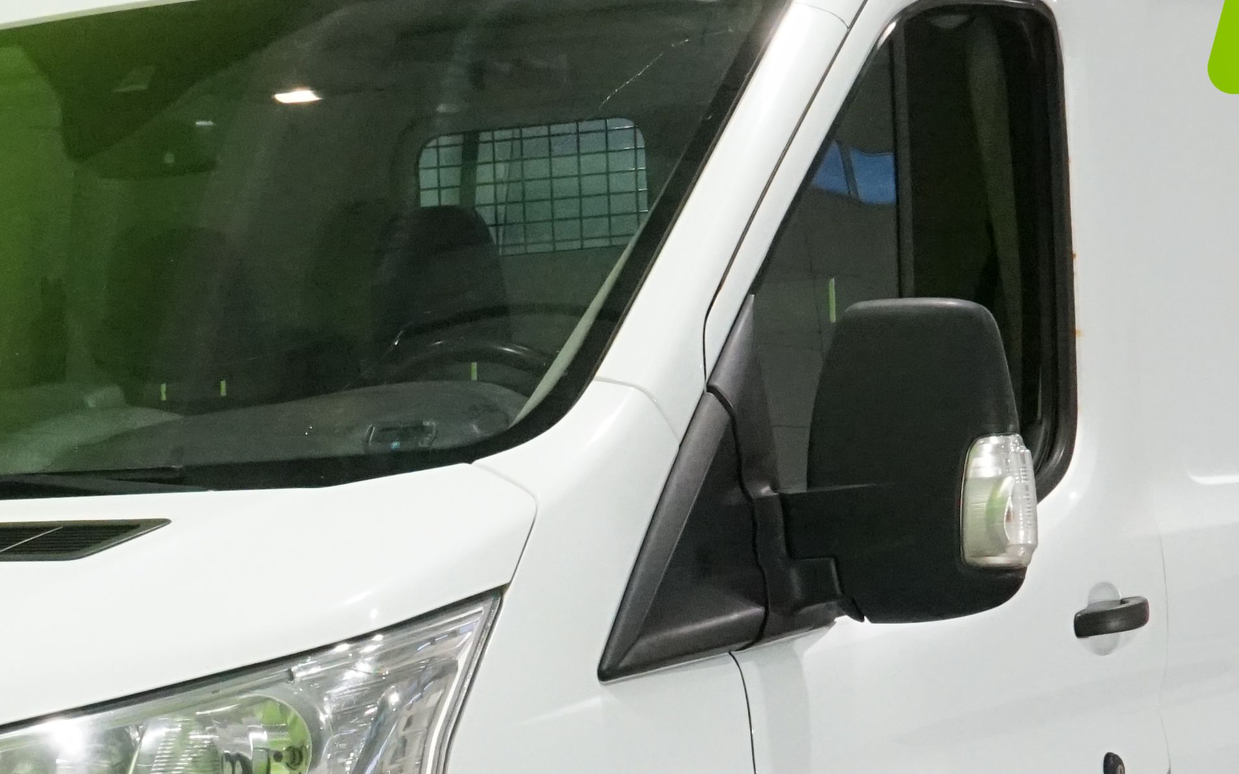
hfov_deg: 18.0
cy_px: 758
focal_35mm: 116
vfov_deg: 11.2
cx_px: 474
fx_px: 3917
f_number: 13
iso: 6400
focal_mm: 36
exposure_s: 1/80
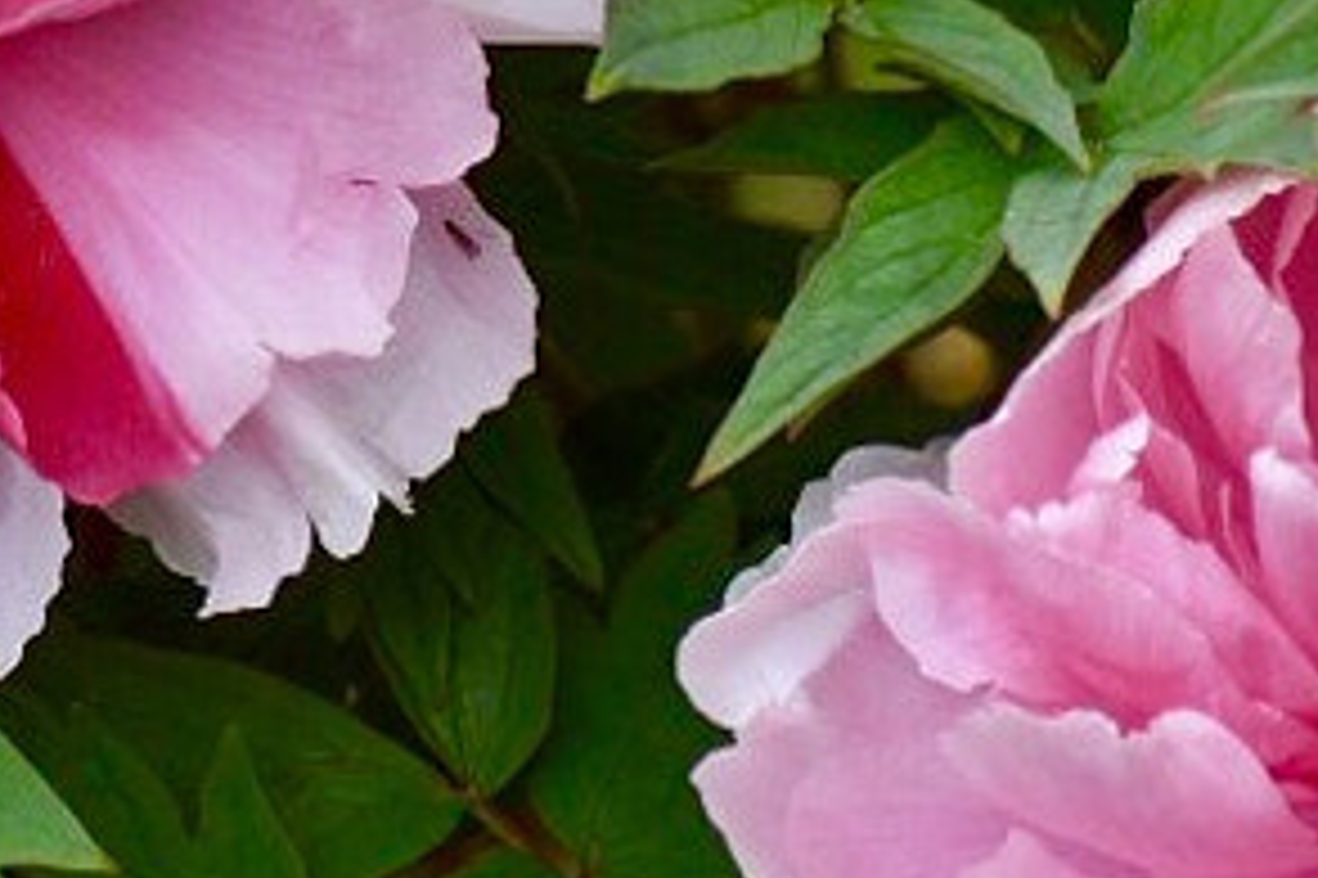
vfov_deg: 1.9
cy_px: -961
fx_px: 27003
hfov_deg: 2.8
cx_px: -288
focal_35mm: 738
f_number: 5.6
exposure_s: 1/500
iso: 100
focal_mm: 90
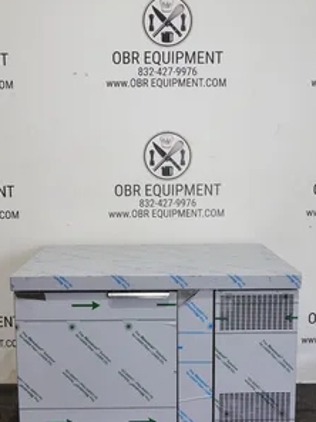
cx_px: 160
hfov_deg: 30.2
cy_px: 254
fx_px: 586
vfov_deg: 39.5
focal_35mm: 48
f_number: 5.6
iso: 1000
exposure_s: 1/40
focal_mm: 13.84
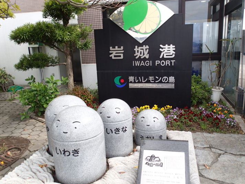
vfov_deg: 49.8
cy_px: 94
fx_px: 198
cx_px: 127
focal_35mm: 28
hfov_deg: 63.4
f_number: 2.8
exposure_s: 1/320
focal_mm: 4.5
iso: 100
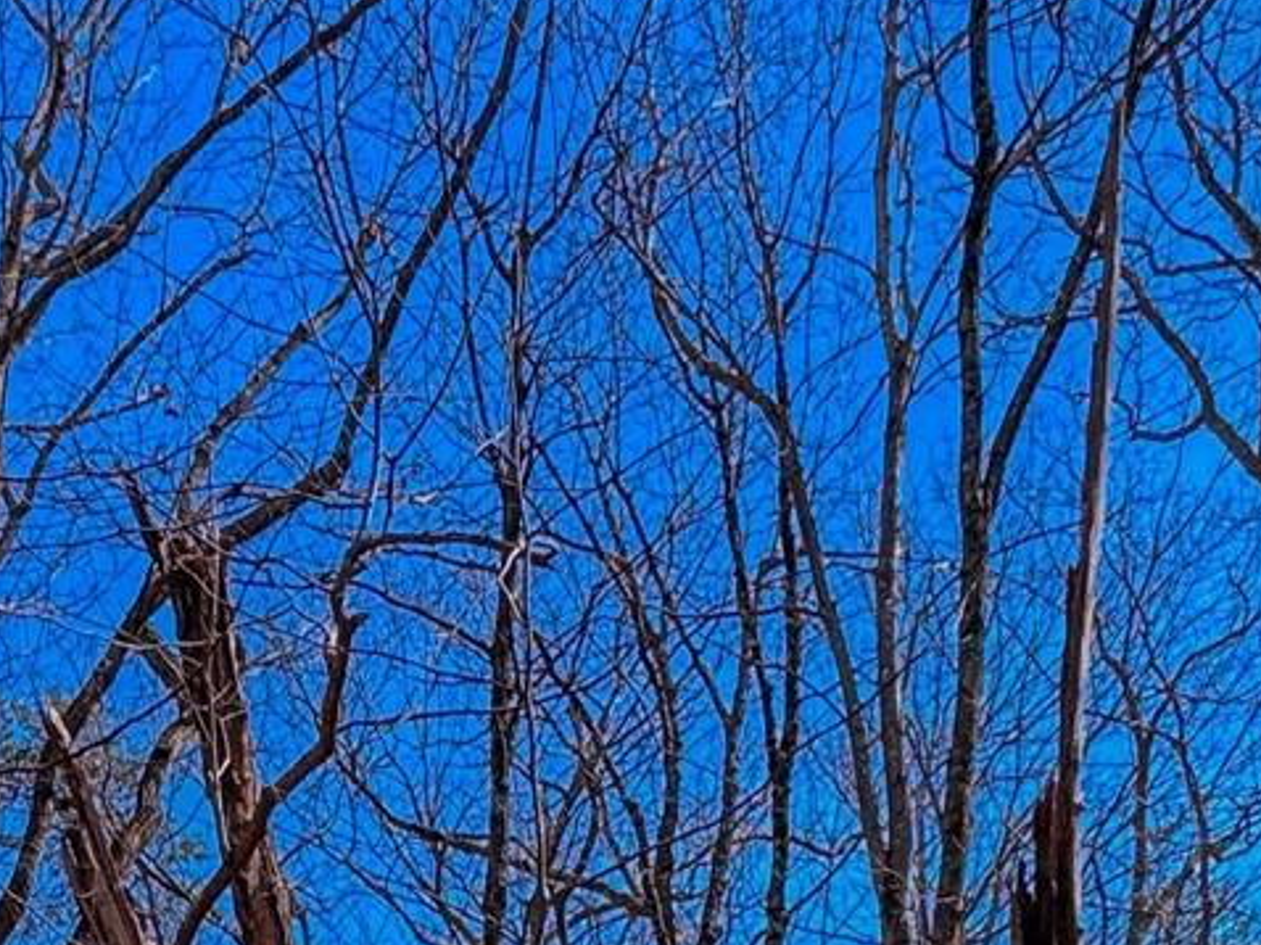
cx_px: 182
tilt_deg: -2.7
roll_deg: +0.7
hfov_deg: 31.0
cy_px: 1967
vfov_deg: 16.9
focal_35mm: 60
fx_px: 2185
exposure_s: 1/605
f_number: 2.2
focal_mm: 2.22
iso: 40
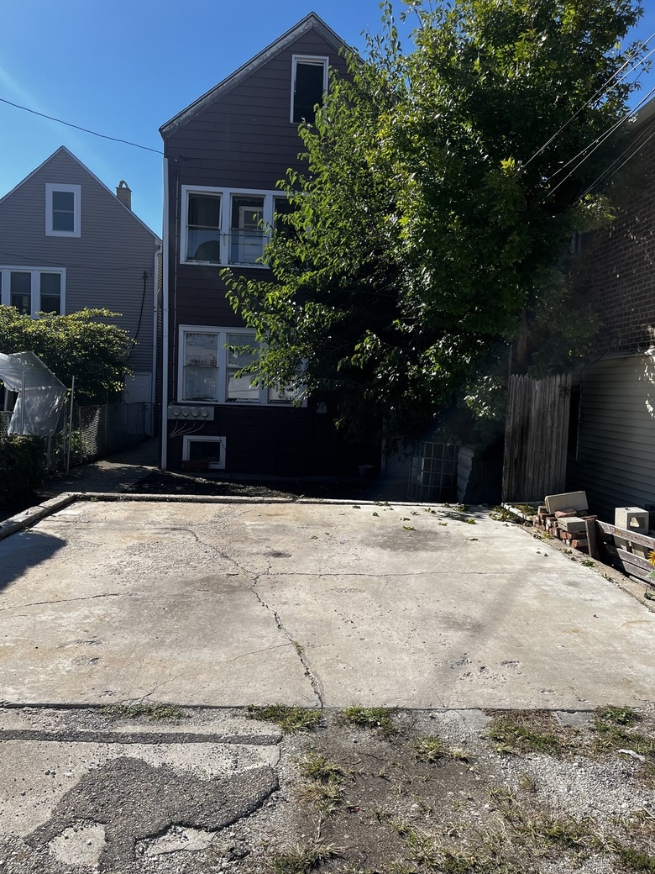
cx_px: 328
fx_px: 681
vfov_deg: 65.3
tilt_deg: -2.9
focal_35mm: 27
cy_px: 424
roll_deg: -1.3
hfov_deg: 51.4
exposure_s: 1/3049
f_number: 1.6
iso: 50
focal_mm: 5.1
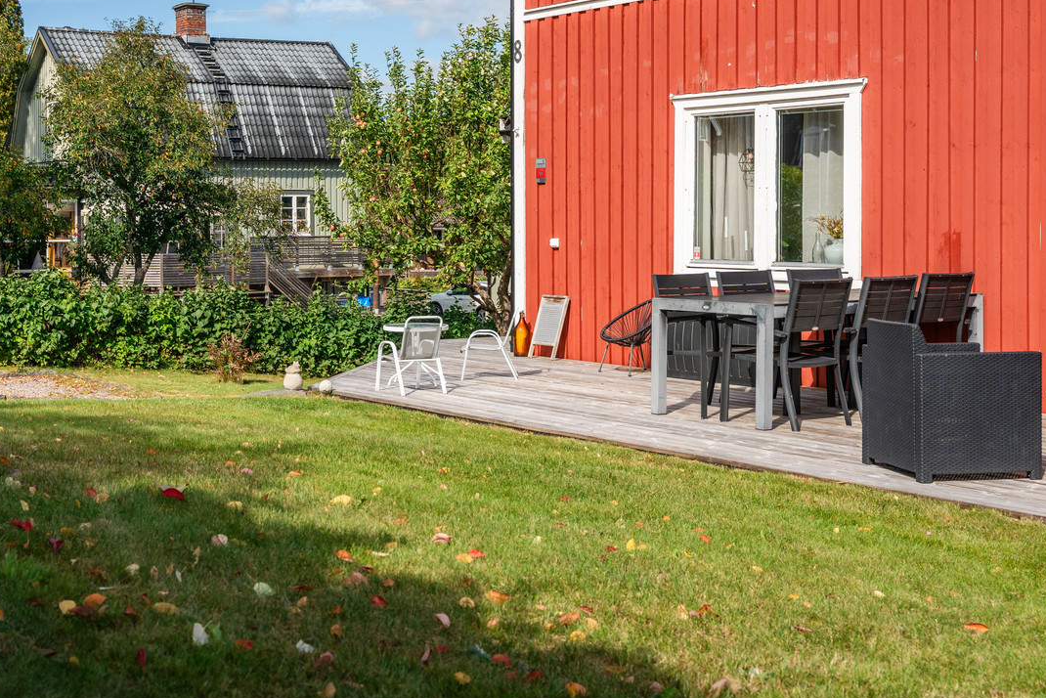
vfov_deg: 25.4
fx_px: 1540
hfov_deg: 37.2
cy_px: 250
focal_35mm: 53
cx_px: 362
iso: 640
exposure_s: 1/1600
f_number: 5.6
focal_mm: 39.4
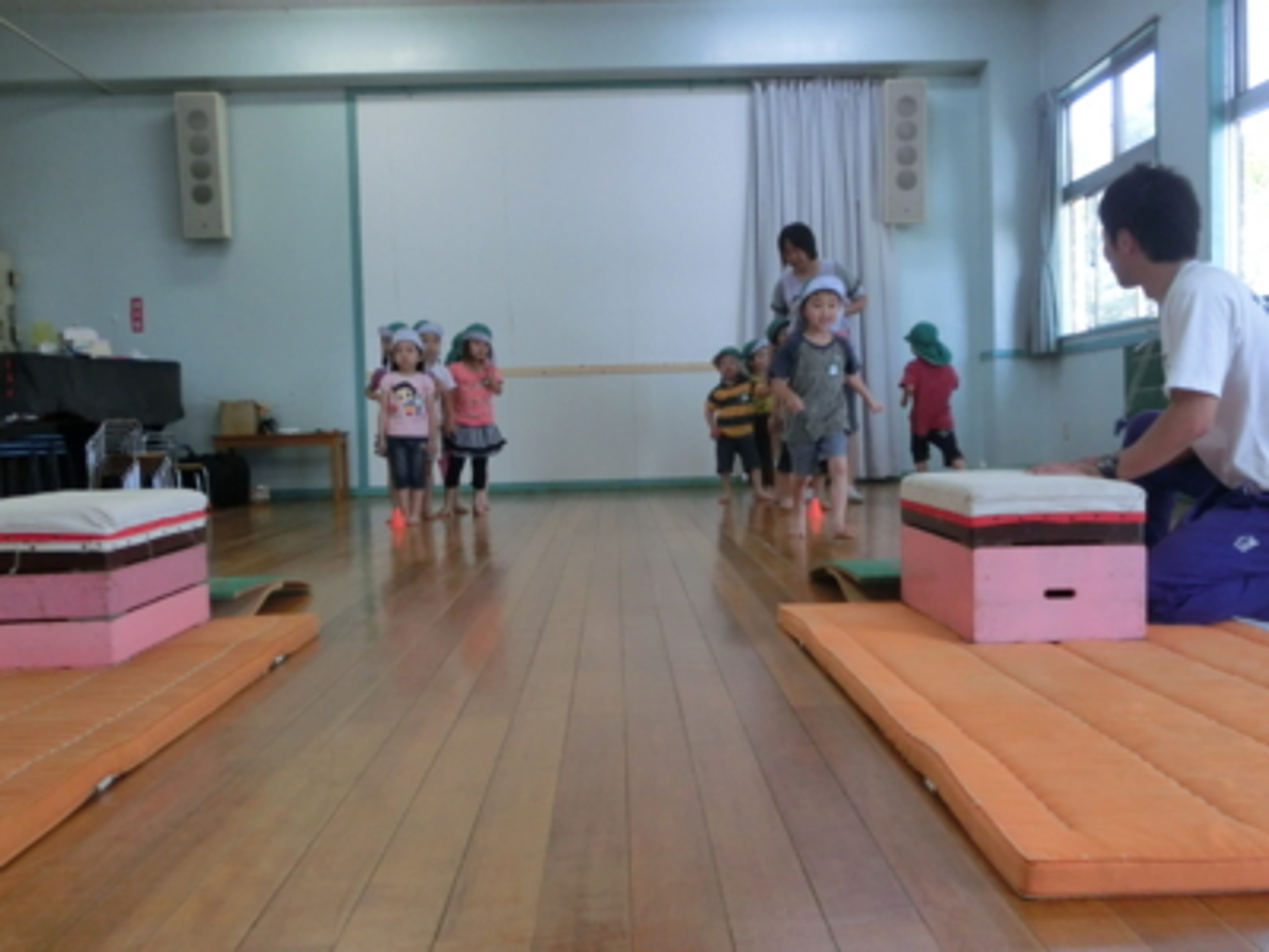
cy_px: 476
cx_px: 634
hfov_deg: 55.4
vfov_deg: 42.9
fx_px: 1210
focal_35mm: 33
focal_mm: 5.93
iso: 400
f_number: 3.7
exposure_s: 1/125
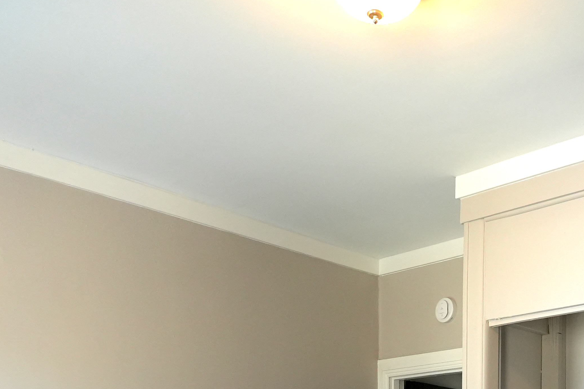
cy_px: 558
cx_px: 467
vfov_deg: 22.9
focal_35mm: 50
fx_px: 803
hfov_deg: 38.5
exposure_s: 1/160
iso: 800
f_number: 4
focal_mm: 11
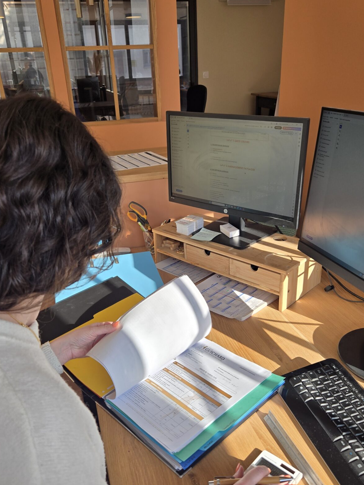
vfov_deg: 59.8
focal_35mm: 30
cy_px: 269
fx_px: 421
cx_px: 184
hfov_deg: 46.8
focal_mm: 5.4
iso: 25
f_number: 1.8
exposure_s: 1/516
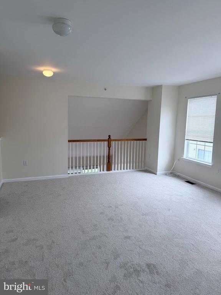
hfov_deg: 56.8
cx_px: 110
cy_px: 148
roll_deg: -0.4
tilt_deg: -6.2
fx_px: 204
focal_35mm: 24
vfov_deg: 71.6
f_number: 1.78
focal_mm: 6.76
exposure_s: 1/303
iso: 100
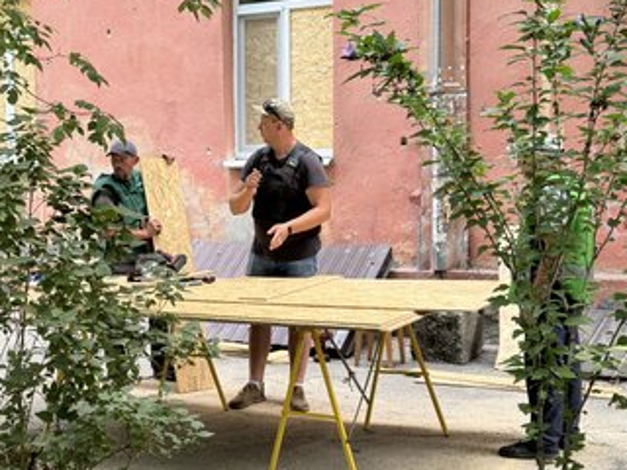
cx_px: 249
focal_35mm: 60
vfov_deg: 24.4
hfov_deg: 32.1
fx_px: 1087
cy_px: 266
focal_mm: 6.86
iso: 50
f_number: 1.78
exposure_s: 1/162
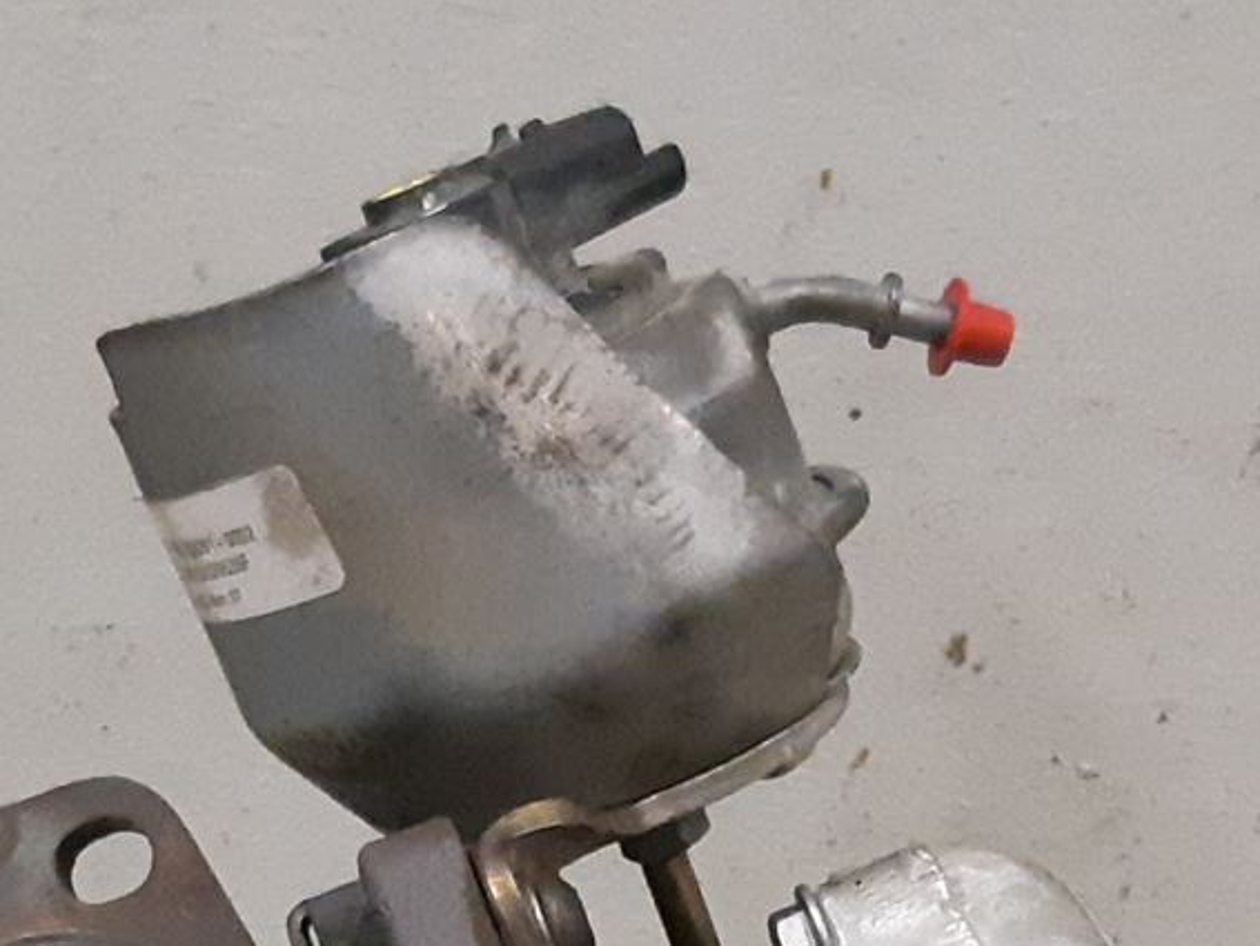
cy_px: 1275
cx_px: 588
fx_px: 3423
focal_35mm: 94
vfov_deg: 14.9
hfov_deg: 20.9
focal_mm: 3.93
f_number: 1.7
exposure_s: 1/235
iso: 800
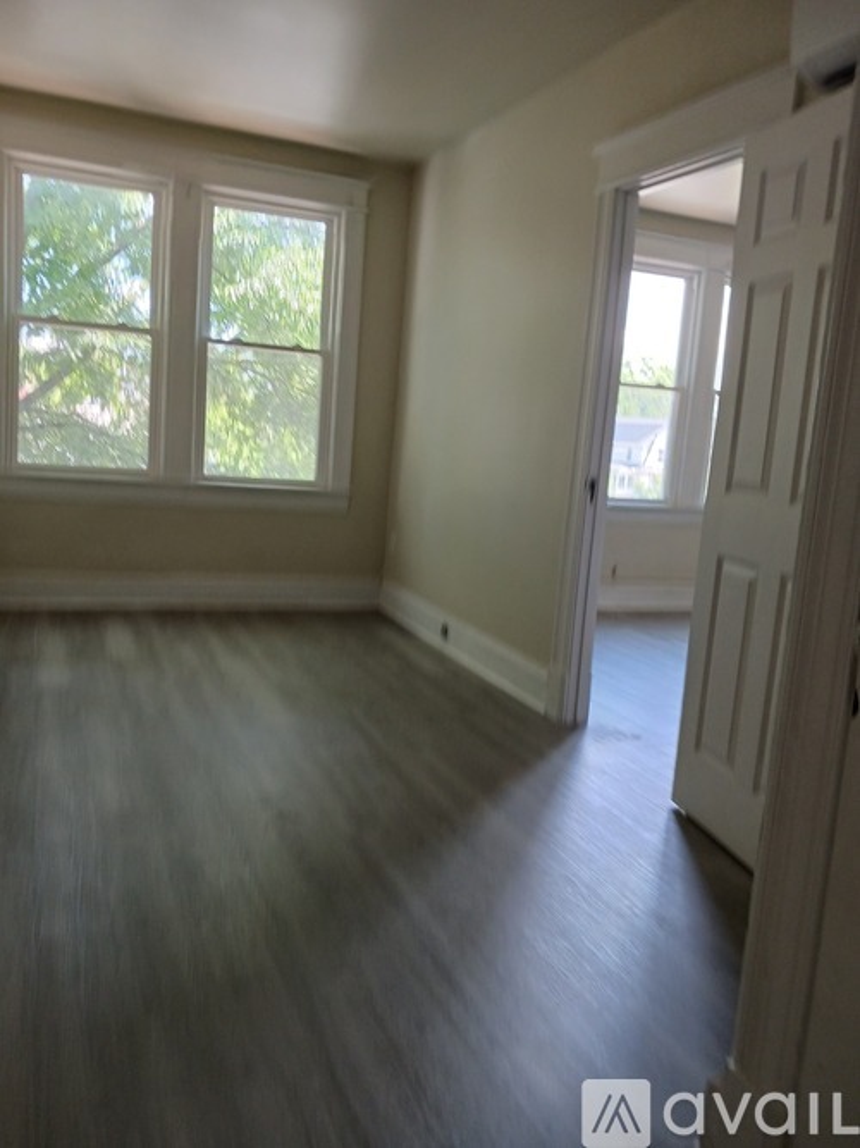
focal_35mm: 27
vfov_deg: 65.3
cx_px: 430
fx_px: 895
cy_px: 574
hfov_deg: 51.3
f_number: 1.8
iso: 200
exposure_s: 1/50
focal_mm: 4
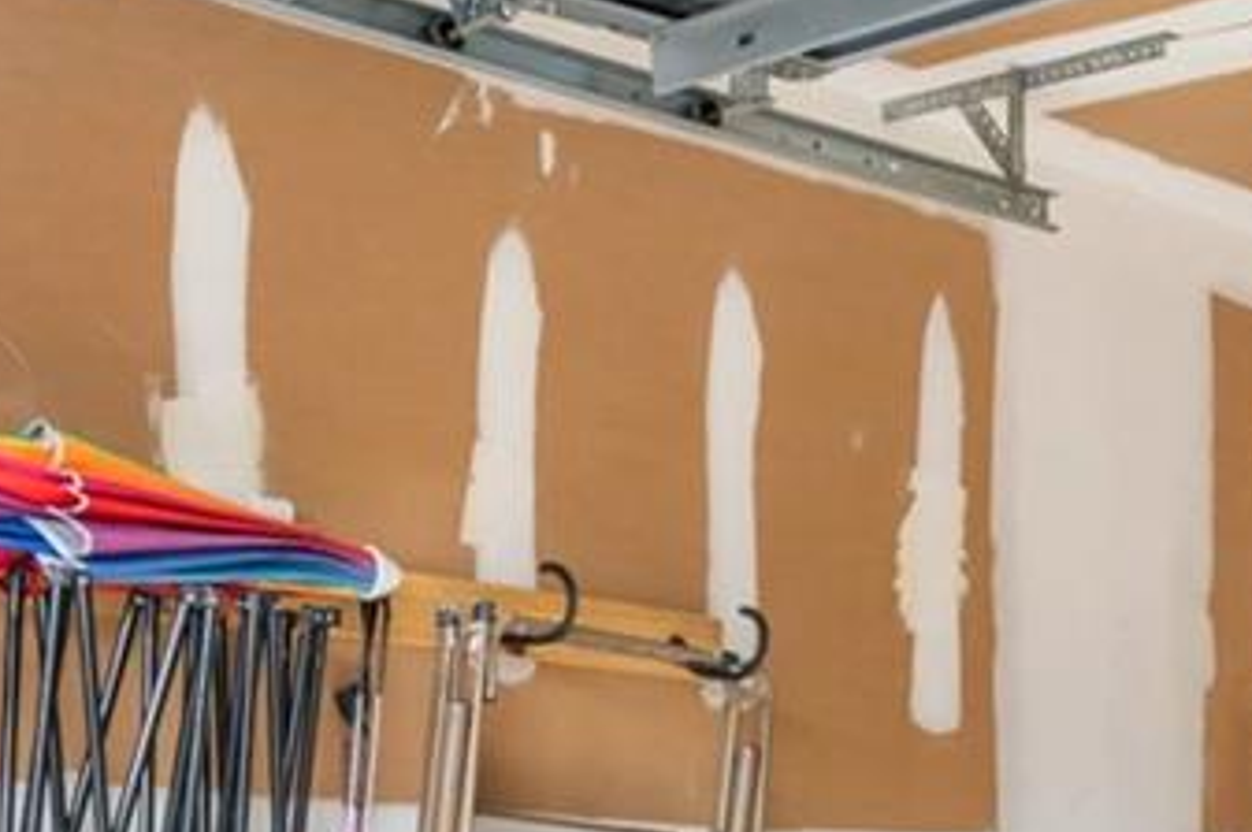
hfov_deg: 25.8
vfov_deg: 17.1
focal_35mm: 76
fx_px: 2640
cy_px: 984
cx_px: 1129
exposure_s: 1/40
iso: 200
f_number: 9
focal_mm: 16
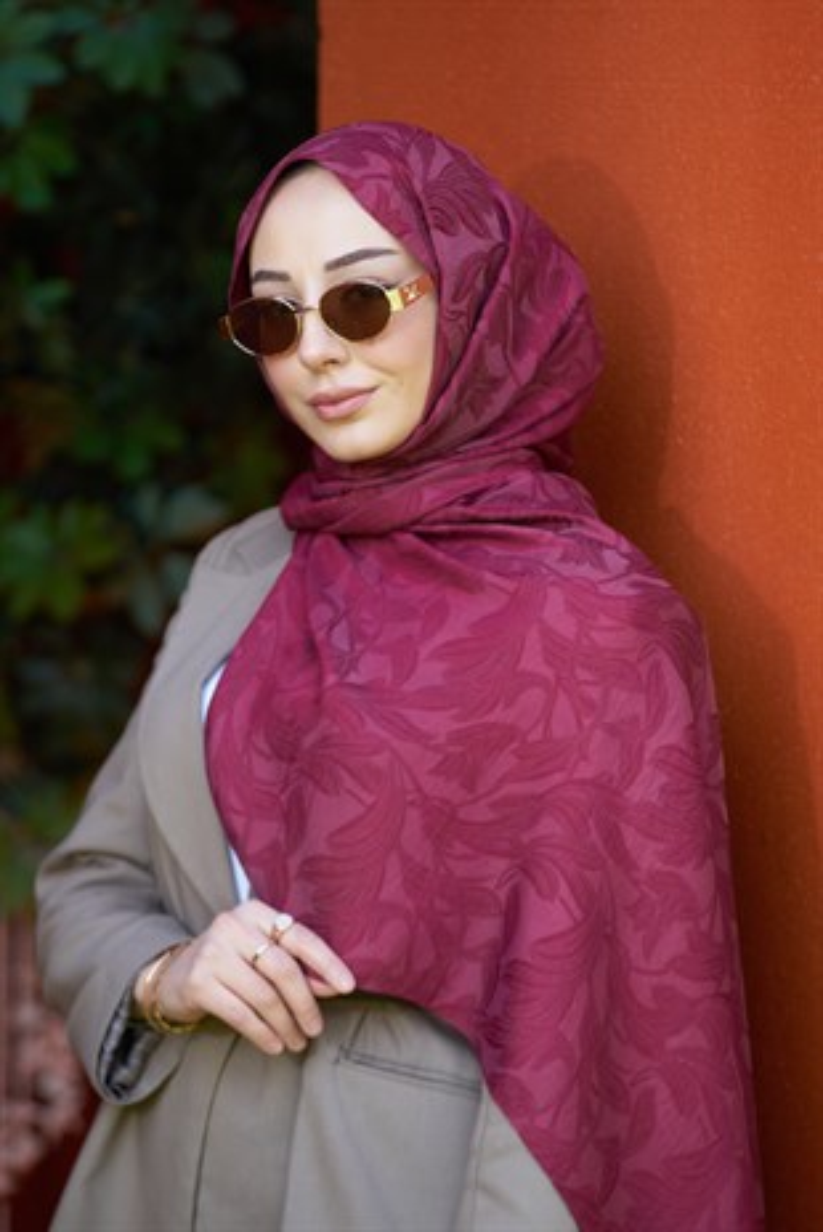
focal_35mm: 200
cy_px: 616
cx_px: 412
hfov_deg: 6.9
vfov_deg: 10.3
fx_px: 6848
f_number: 4
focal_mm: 200
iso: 200
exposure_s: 1/200
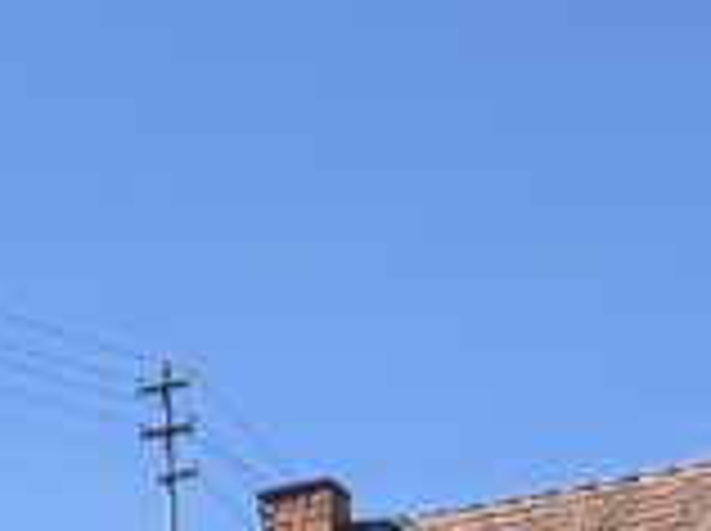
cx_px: -1053
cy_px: 783
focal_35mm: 156
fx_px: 3199
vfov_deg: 9.2
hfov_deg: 10.7
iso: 80
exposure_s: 1/2525
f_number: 1.78
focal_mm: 6.76
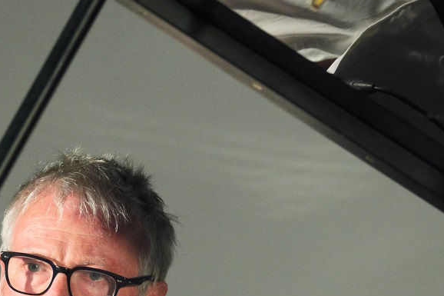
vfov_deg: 1.6
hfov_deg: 2.5
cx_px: 158
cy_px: 218
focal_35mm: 839
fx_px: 10344
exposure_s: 1/100
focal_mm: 359.6
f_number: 6.4
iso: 10000
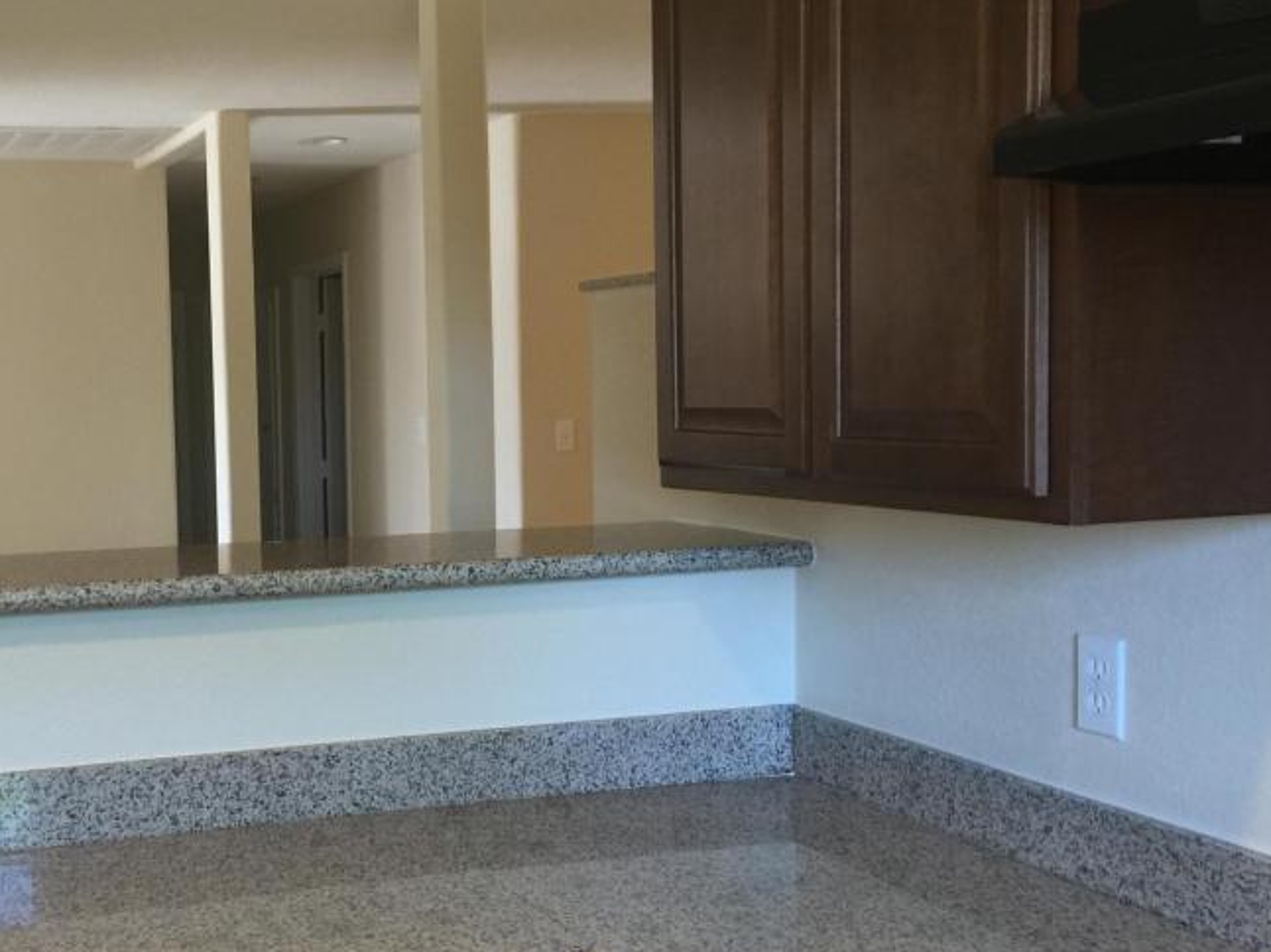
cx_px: 281
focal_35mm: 46
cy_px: 531
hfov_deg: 39.8
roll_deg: +0.4
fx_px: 1688
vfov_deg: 31.5
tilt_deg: -4.5
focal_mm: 4.15
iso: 40
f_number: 2.2
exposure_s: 1/15
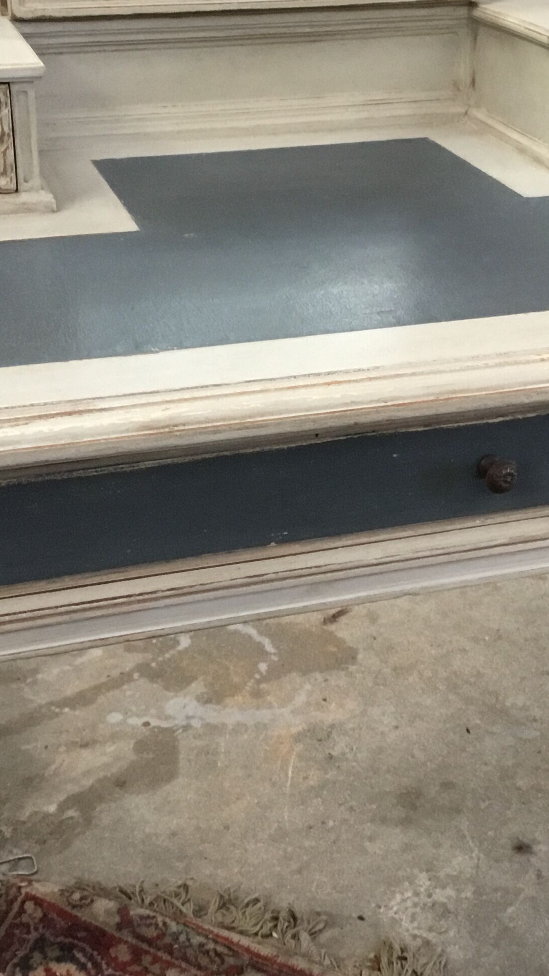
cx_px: 314
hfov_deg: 21.1
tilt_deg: -24.3
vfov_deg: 36.5
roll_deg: -0.6
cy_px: 413
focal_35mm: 57
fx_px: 1475
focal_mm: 3.3
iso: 160
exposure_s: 1/33
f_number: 2.4
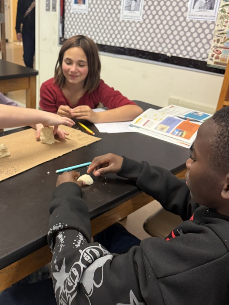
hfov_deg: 40.0
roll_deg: -3.0
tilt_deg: -21.6
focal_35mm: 35
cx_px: 70
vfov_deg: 52.6
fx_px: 309
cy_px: 140
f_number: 1.78
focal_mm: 6.76
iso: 250
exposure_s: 1/60
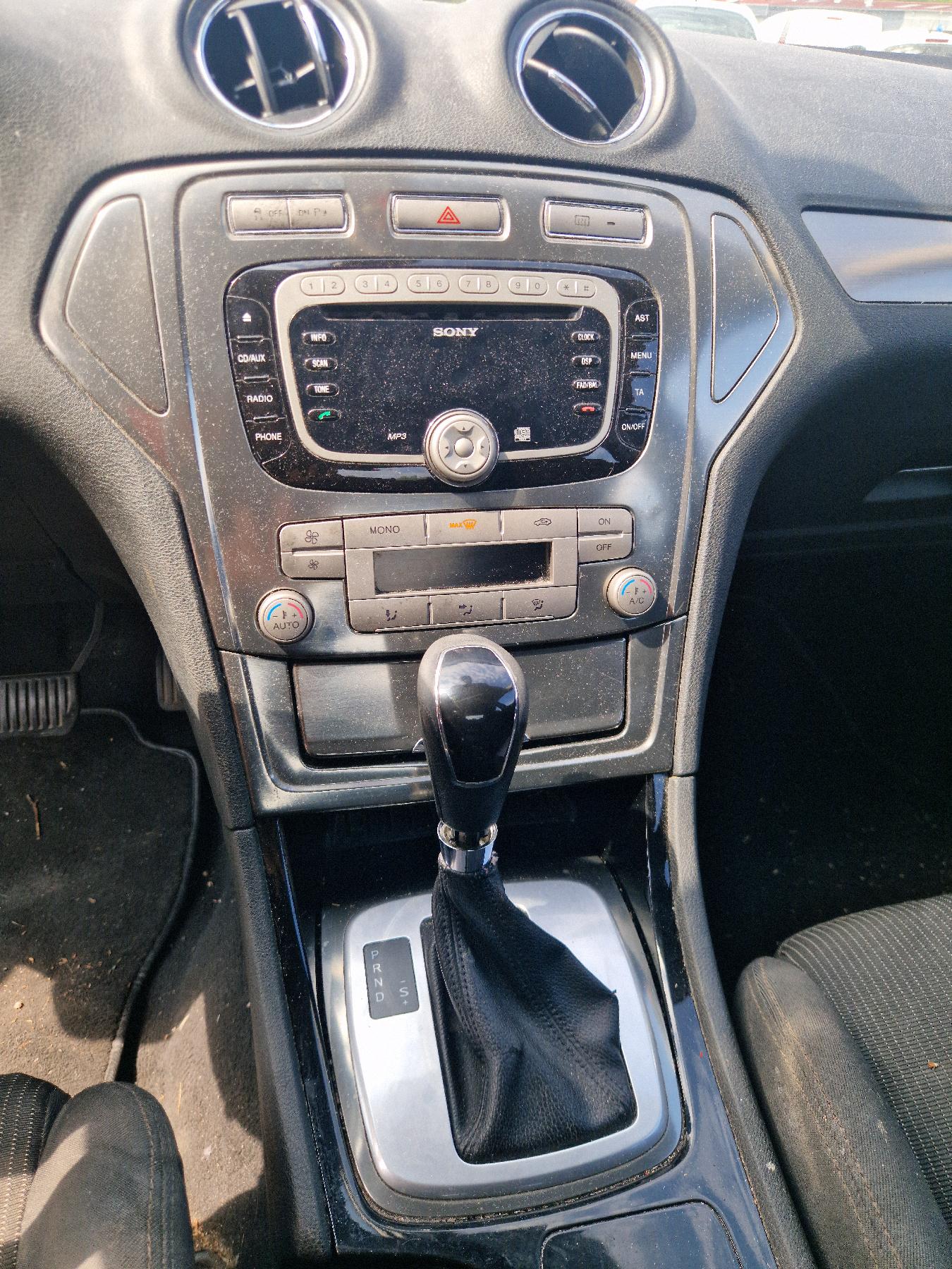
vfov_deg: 73.9
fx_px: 843
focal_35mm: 23
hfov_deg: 58.9
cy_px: 634
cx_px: 476
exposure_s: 1/213
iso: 50
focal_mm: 5.4
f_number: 1.8
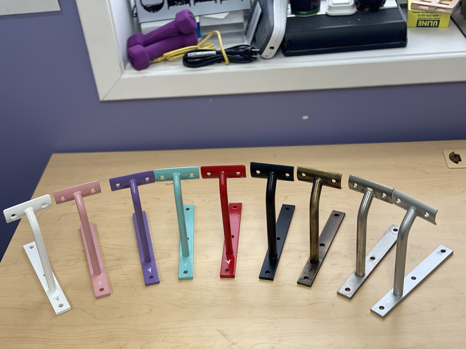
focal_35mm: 52
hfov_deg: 36.8
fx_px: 700
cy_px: 174
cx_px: 233
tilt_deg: -36.4
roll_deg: +5.5
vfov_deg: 28.0
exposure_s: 1/120
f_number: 2
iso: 80
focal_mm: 6
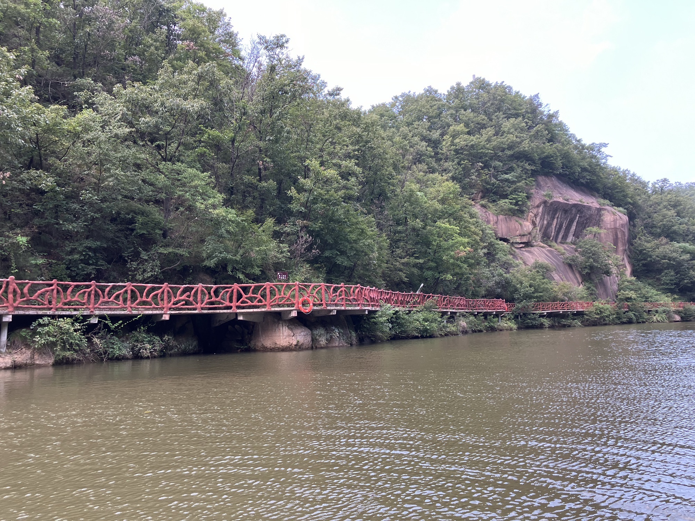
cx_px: 348
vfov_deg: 49.7
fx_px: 562
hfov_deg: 63.4
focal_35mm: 28
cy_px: 260
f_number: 1.8
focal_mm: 3.99
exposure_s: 1/121
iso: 64
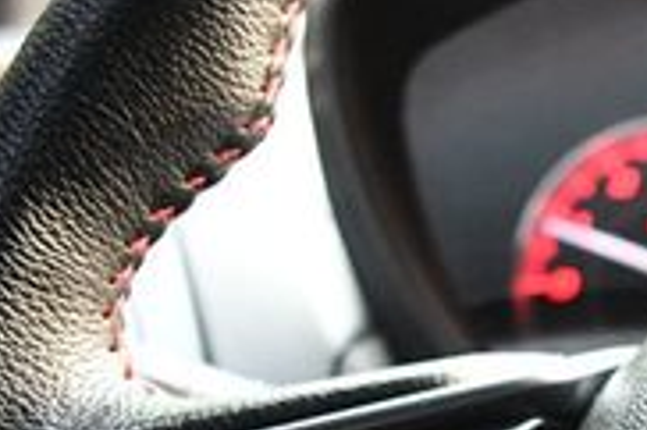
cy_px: 625
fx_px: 1957
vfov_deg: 12.0
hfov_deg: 16.8
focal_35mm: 109
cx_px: 1013
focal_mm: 21
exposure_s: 1/100
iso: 3200
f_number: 3.8
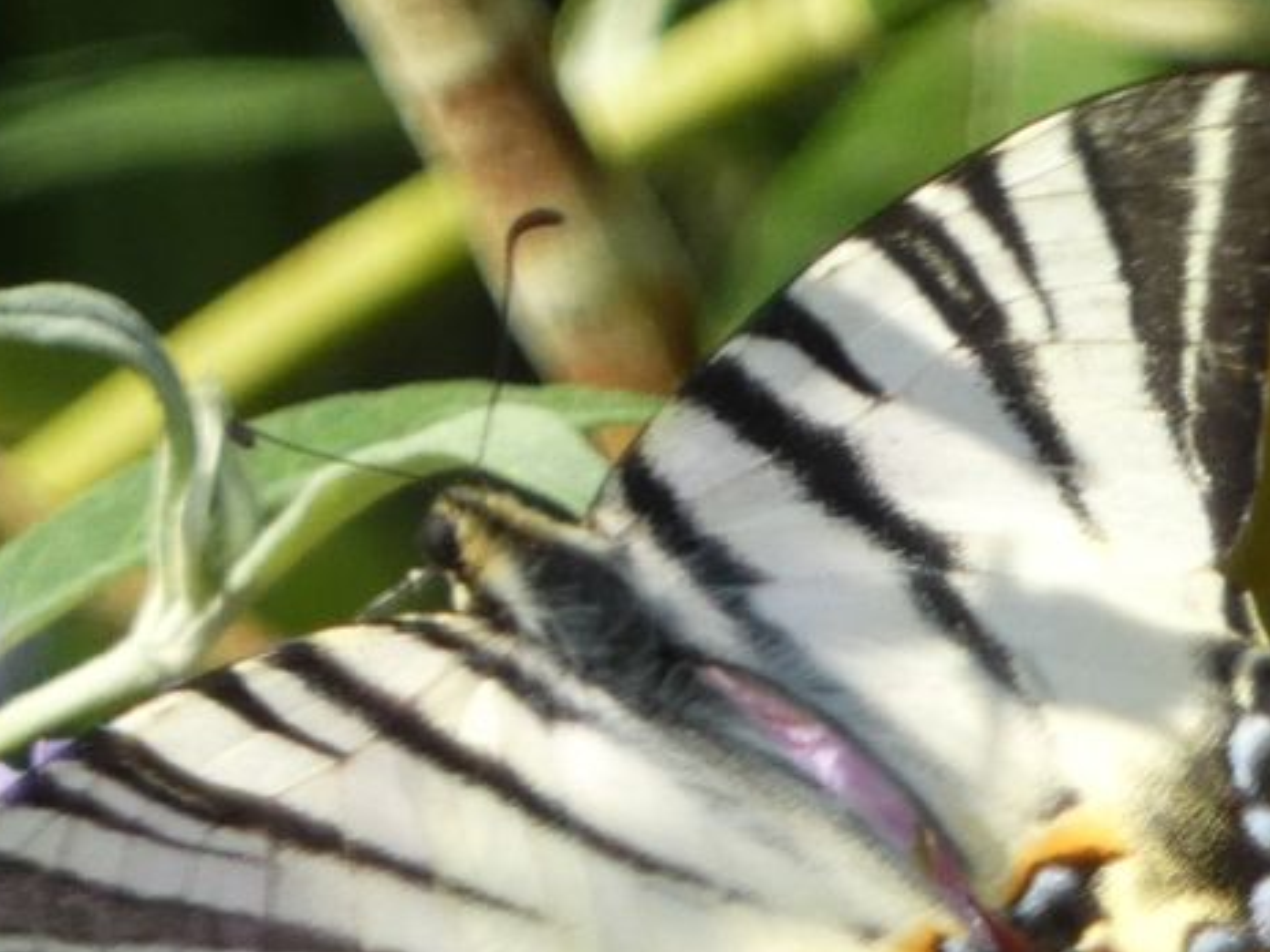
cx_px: 822
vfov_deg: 0.7
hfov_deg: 1.0
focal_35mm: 1995
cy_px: 785
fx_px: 73193
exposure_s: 1/125
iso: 125
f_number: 5.7
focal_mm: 194.6
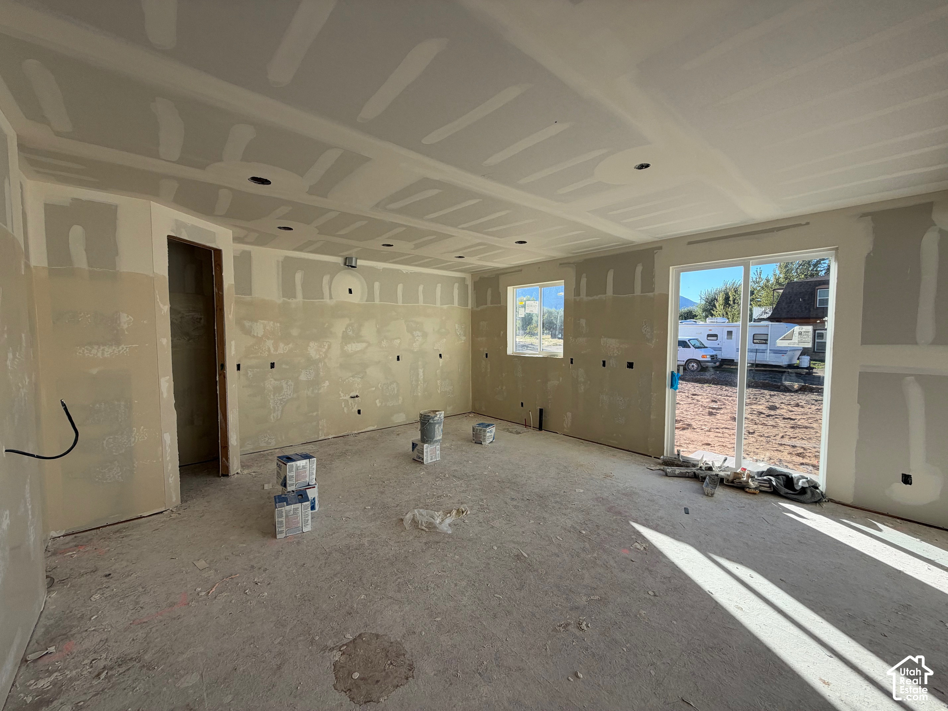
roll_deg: +0.4
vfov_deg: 85.7
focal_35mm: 14
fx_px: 383
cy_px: 356
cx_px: 474
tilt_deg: -2.8
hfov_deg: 102.1
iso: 50
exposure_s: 1/300
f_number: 2.2
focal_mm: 2.22
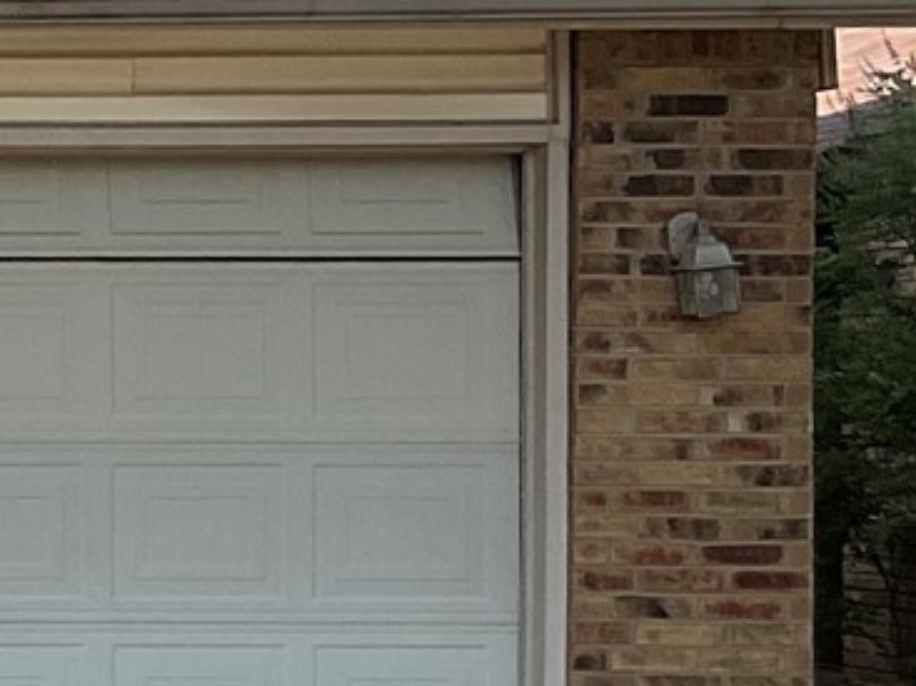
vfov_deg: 9.2
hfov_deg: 11.3
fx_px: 4285
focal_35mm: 162
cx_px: -759
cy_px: 332
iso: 16
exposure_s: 1/627
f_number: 1.8
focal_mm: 3
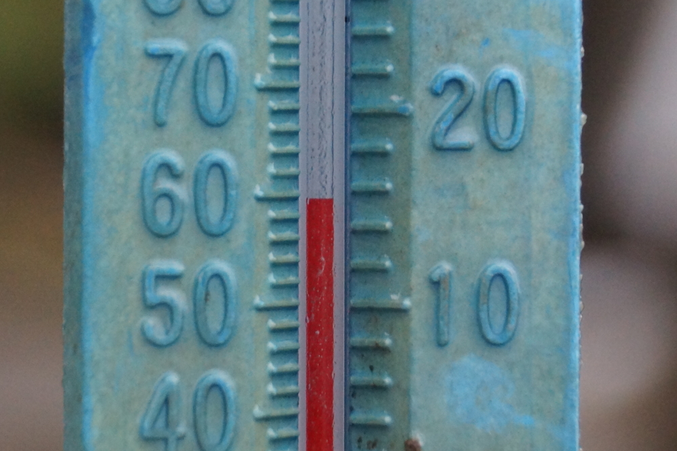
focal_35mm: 135
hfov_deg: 15.2
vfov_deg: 10.2
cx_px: 338
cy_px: 226
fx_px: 2538
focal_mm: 90
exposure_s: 1/125
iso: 1600
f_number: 5.6
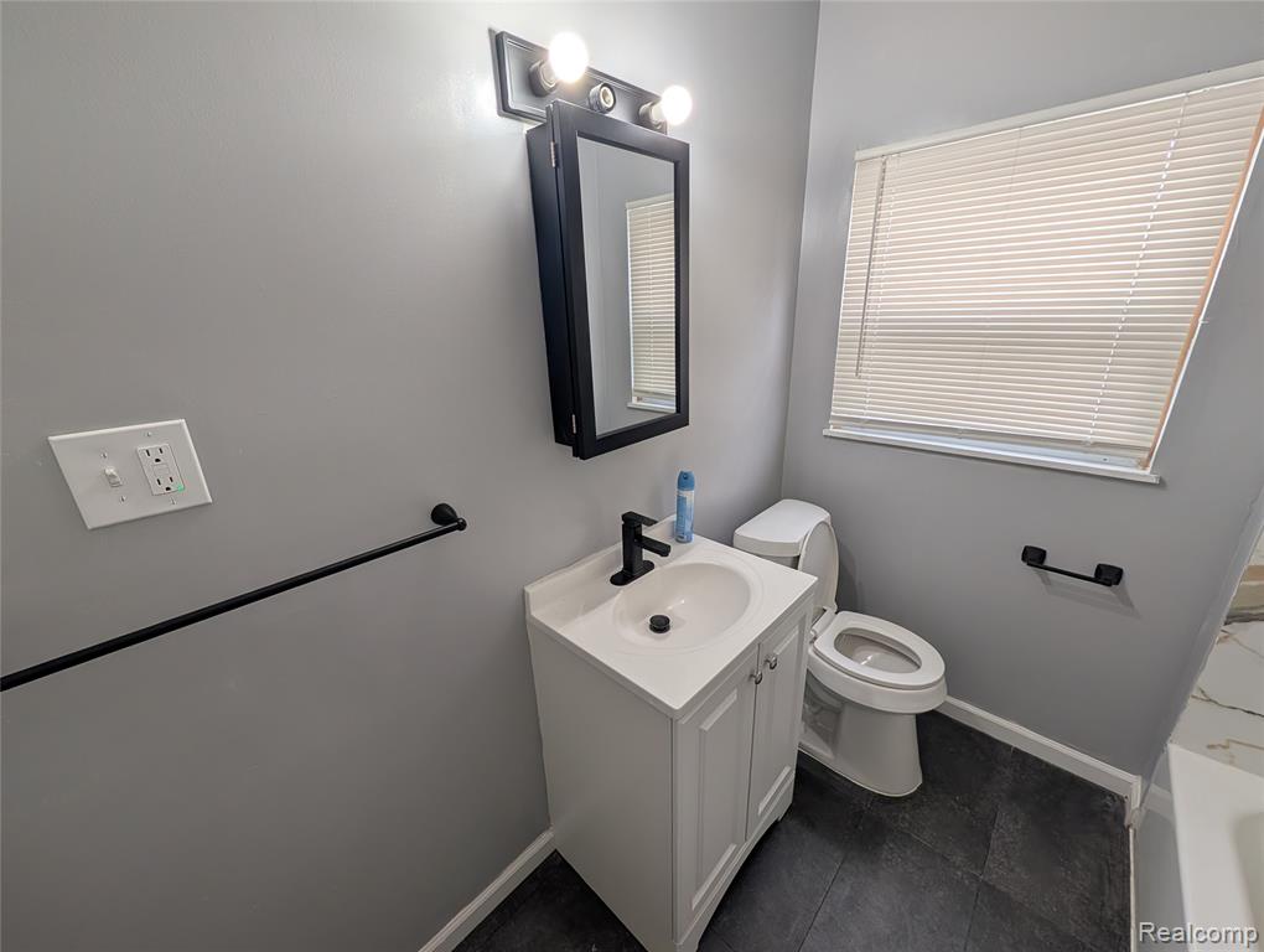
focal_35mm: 12
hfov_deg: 110.5
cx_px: 632
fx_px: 439
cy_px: 476
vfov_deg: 94.6
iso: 45
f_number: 1.7
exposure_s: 1/169
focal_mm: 2.02
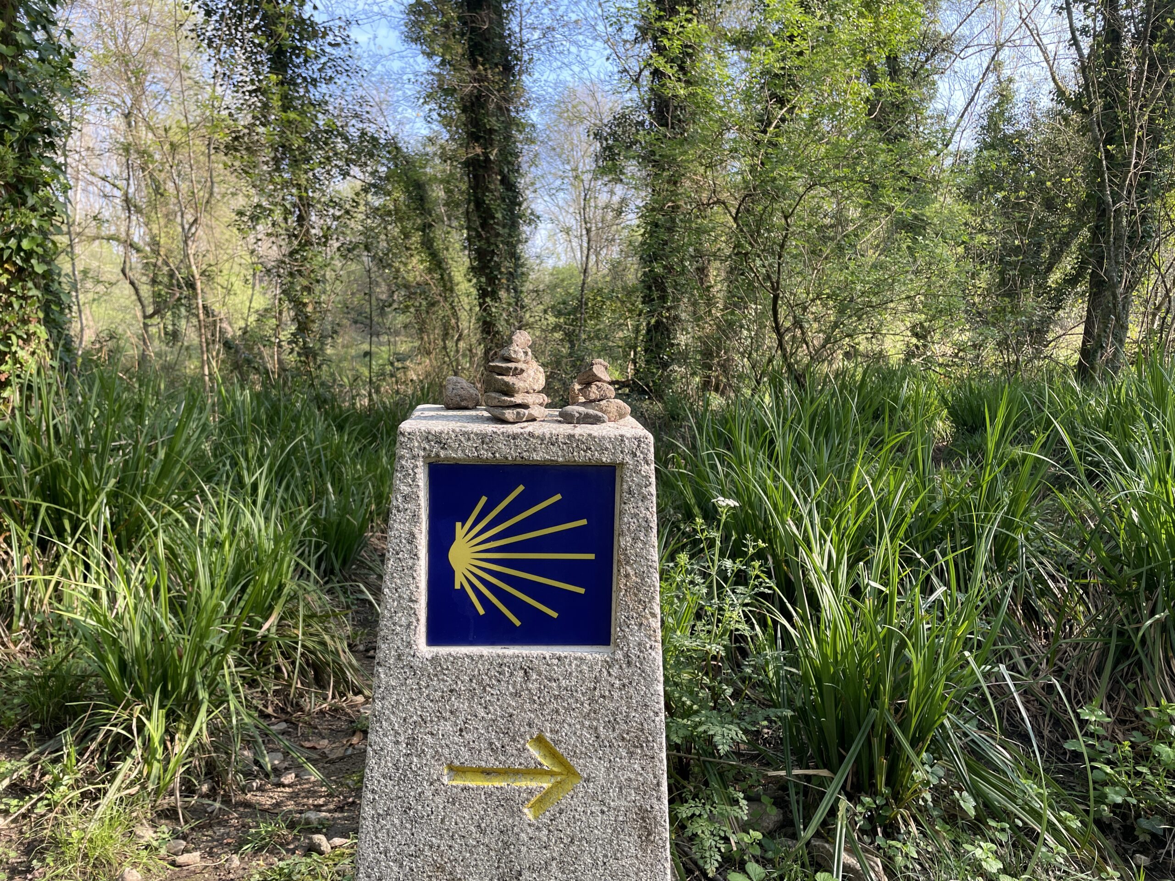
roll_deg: +1.2
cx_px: 588
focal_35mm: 26
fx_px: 883
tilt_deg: -3.6
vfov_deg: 53.1
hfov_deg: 67.3
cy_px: 440
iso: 32
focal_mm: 4.2
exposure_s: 1/254
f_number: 1.6
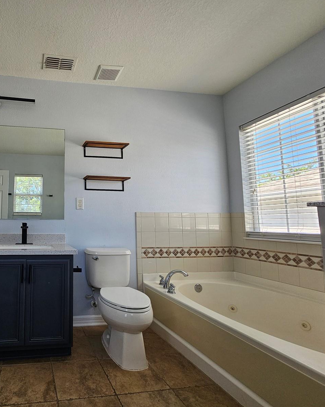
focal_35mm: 17
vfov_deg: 89.6
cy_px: 203
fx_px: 204
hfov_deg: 68.2
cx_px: 56
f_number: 2.2
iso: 64
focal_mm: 2.2
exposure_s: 1/120
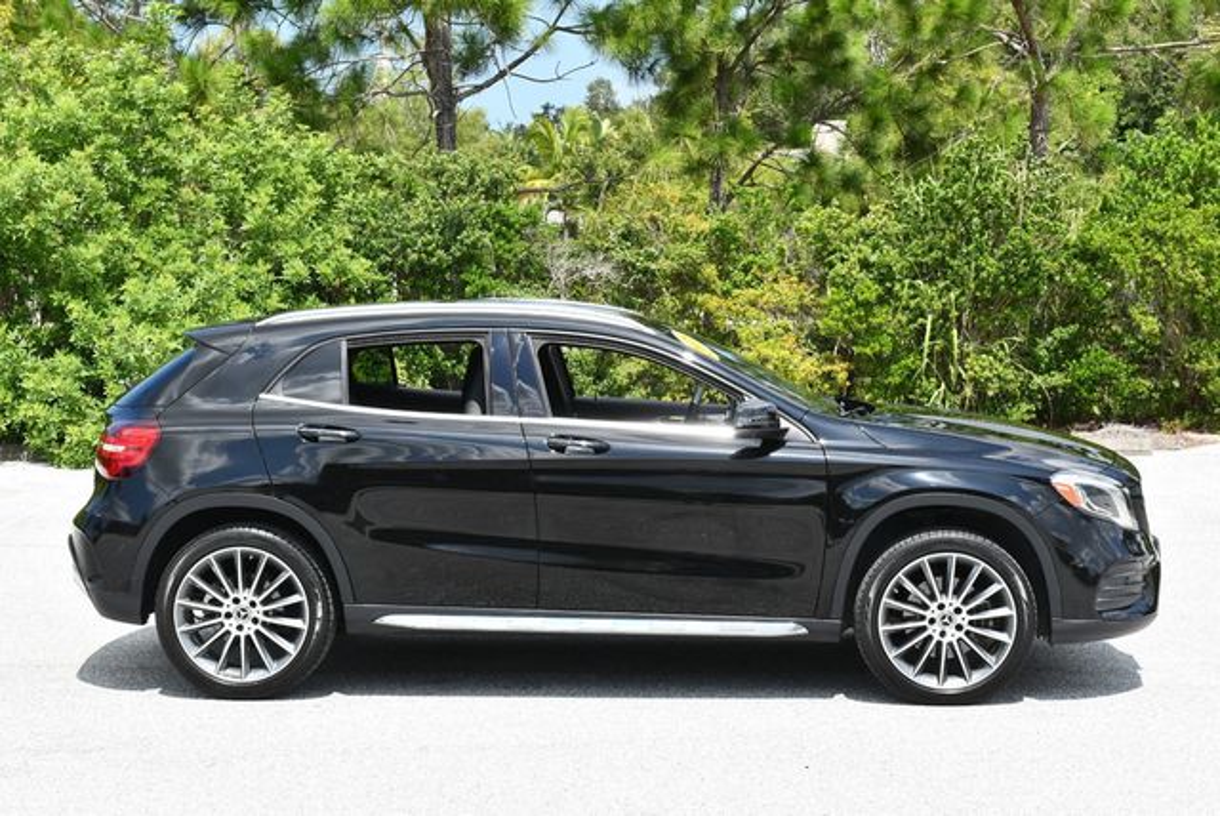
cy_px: 408
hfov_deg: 29.6
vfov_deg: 20.1
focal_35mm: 68
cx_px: 610
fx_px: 2306
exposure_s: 1/250
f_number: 8
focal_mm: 34
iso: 200
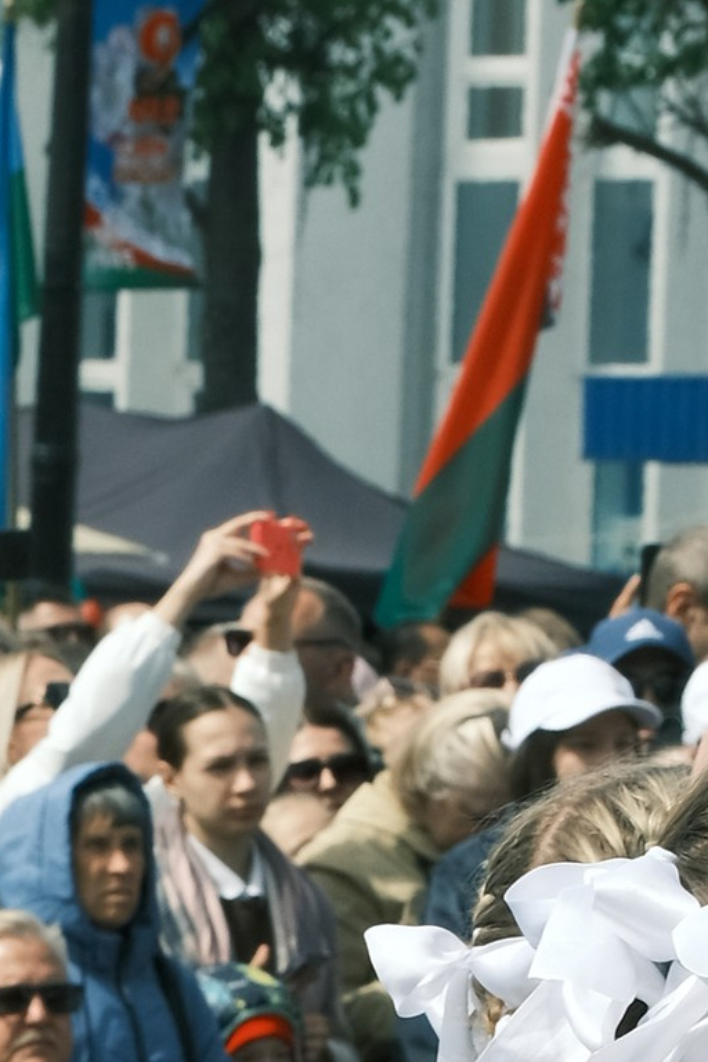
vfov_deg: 3.9
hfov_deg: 2.6
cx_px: -902
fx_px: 15486
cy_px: 2087
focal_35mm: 525
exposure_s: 1/200
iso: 200
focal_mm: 70
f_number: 10
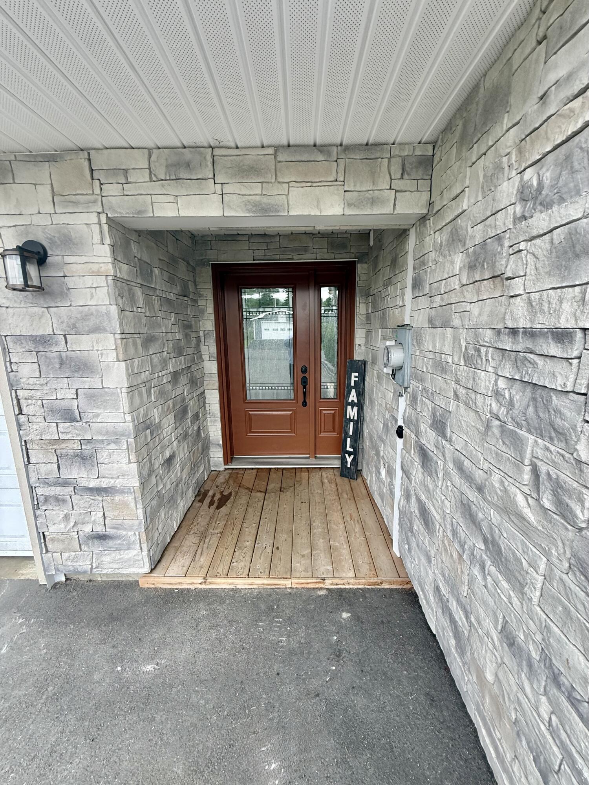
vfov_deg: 102.1
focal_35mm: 14
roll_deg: +0.4
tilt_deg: -10.7
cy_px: 392
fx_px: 318
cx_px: 294
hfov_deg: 85.7
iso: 100
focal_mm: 2.22
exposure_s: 1/99
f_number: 2.2
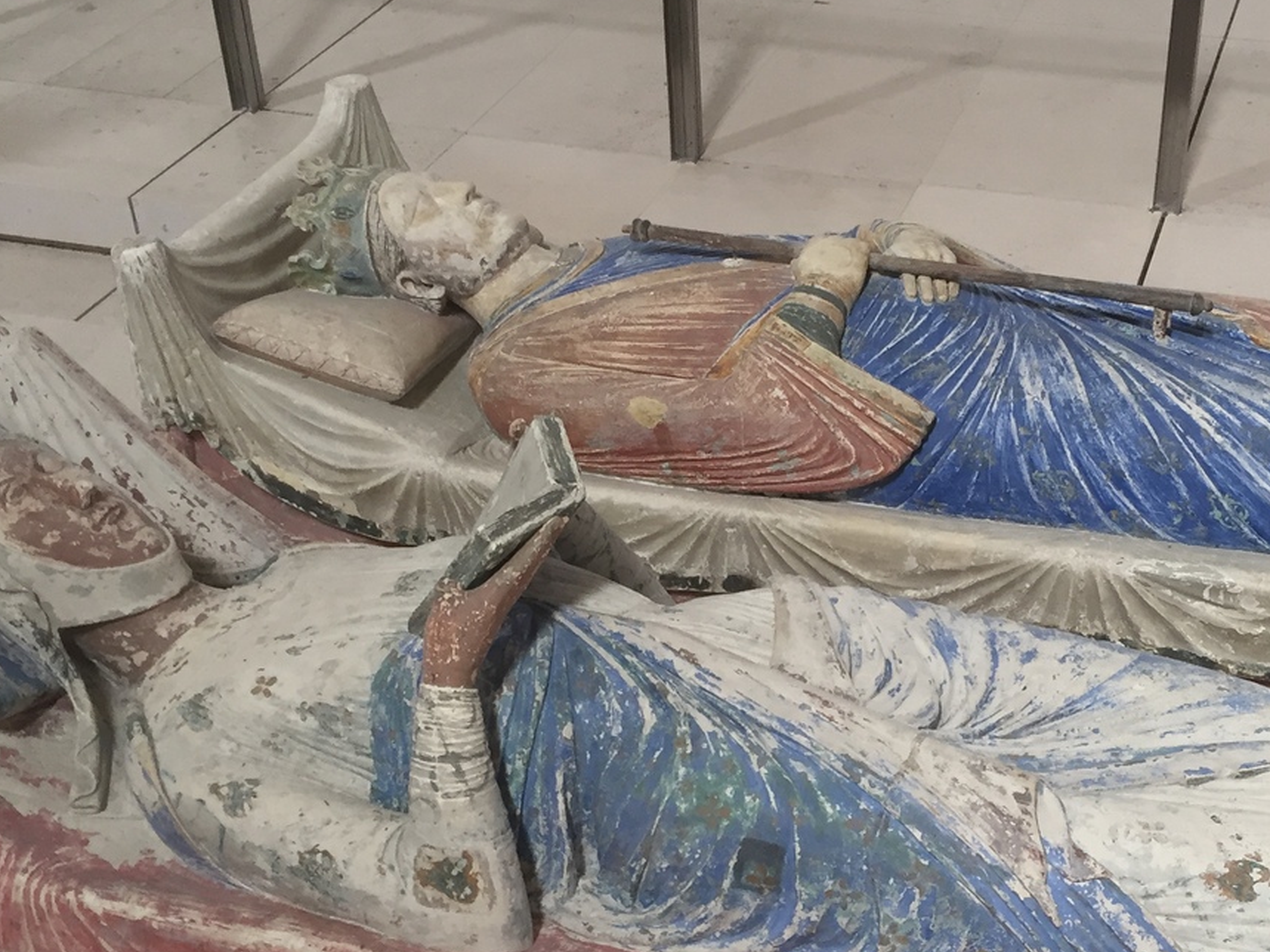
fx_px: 1981
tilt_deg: -36.5
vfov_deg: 26.7
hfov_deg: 35.2
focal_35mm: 54
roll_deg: +0.6
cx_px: 858
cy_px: 699
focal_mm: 4.15
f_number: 2.2
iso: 80
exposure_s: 1/33
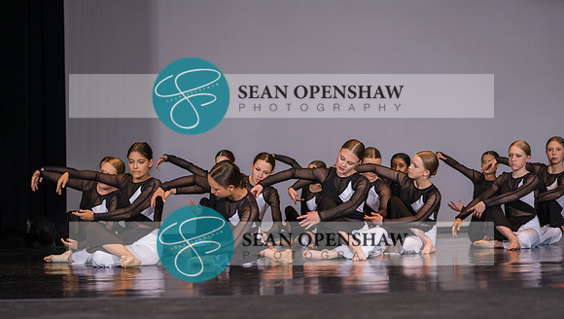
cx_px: 262
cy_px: 201
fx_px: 1174
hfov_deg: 27.0
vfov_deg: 15.5
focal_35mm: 78
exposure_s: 1/500
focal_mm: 70
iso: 500
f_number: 2.8
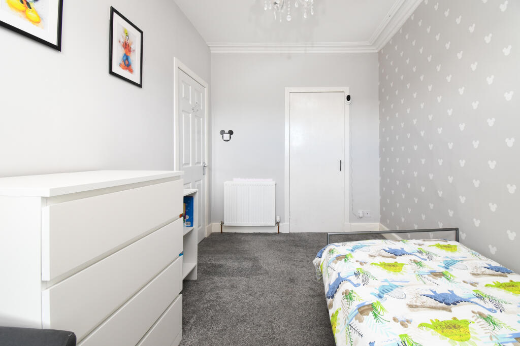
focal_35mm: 15
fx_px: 217
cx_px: 260
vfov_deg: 77.3
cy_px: 173
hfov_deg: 100.4
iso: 320
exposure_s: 1/6
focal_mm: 10
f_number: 9
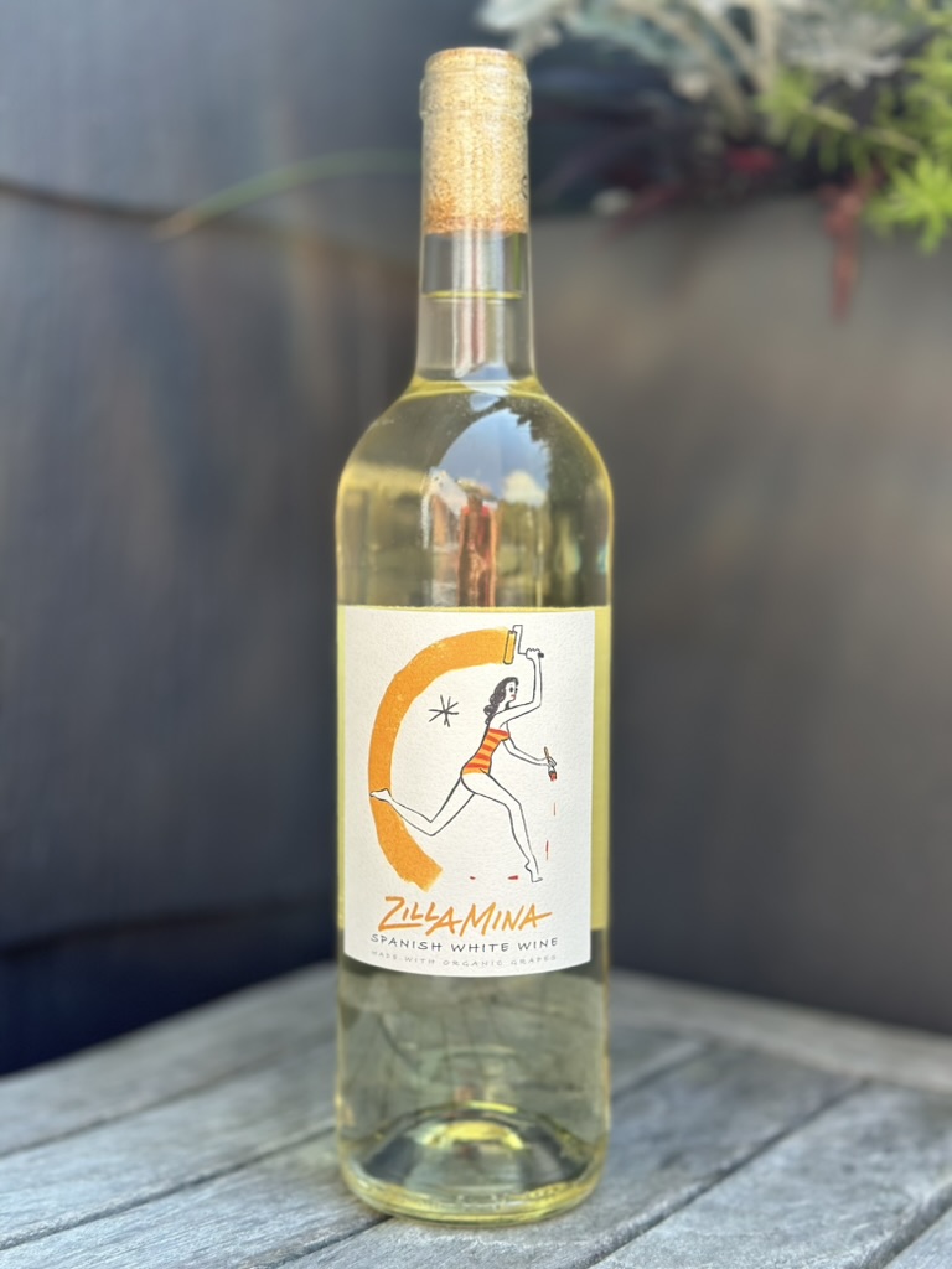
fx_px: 1760
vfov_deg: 39.7
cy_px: 634
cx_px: 476
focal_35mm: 48
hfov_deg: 30.3
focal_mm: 6.86
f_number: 1.78
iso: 80
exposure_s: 1/496
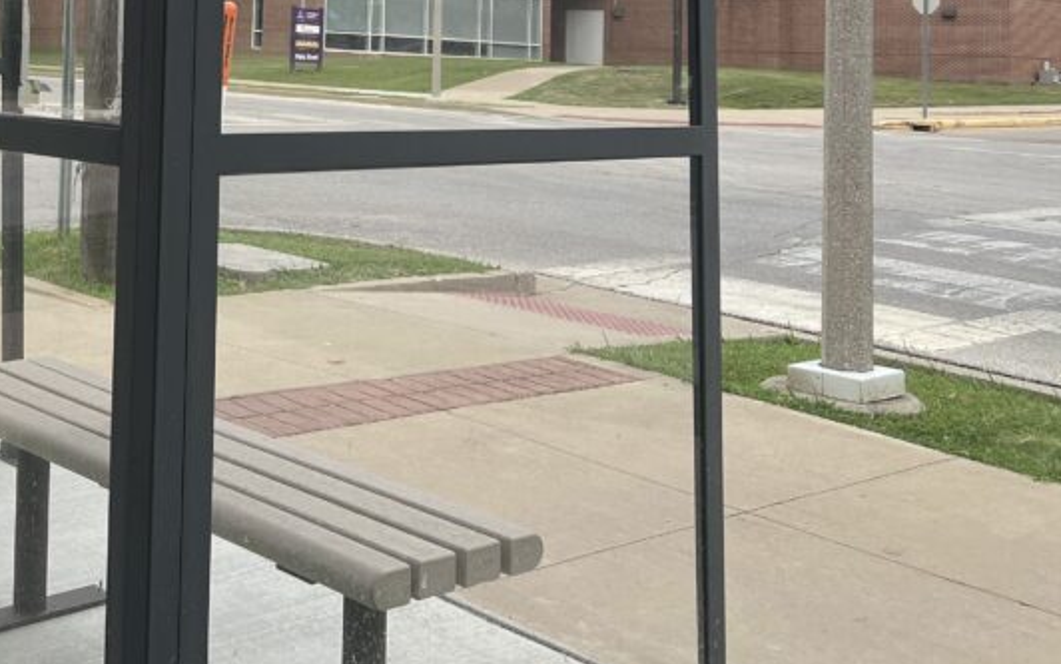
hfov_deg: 36.9
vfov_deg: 23.0
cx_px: 215
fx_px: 1533
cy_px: -70
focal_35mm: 53
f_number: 1.5
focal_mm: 5.7
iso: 50
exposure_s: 1/2632
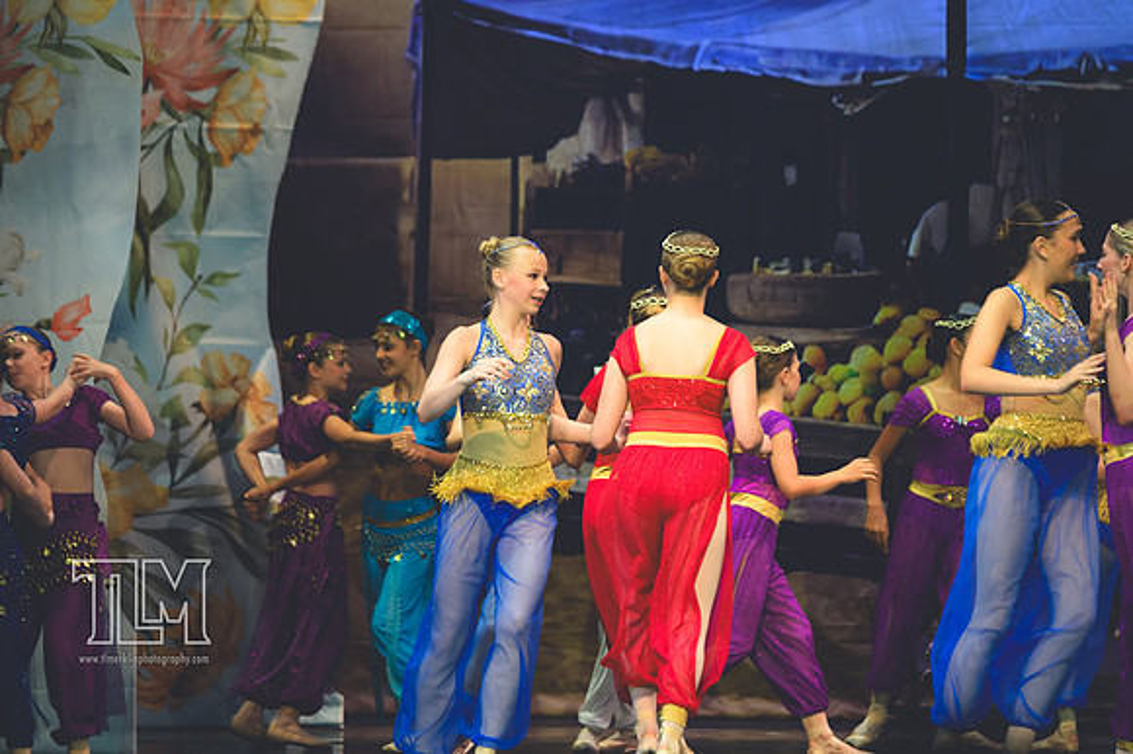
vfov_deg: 4.6
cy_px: 377
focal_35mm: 300
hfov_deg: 6.9
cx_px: 566
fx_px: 9436
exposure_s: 1/500
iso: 1400
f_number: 2.8
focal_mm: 200
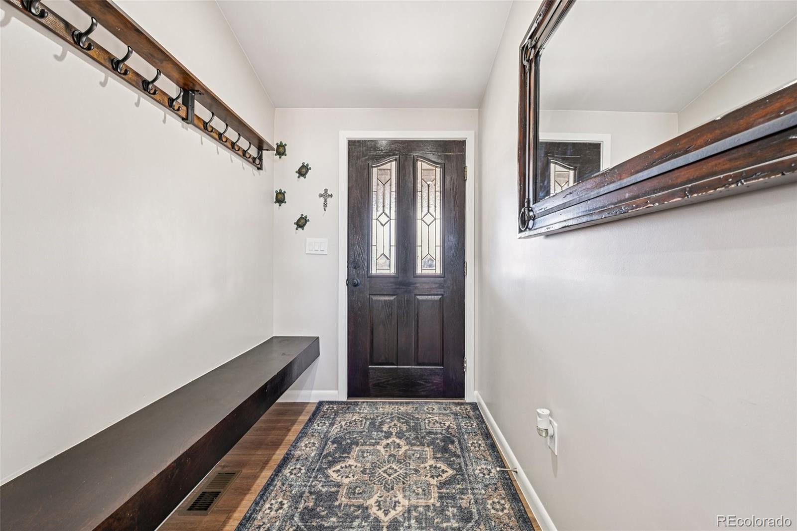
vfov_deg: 81.2
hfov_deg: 104.3
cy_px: 266
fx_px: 310
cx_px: 398
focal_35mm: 14
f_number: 10
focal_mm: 14
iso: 400
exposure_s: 1/4
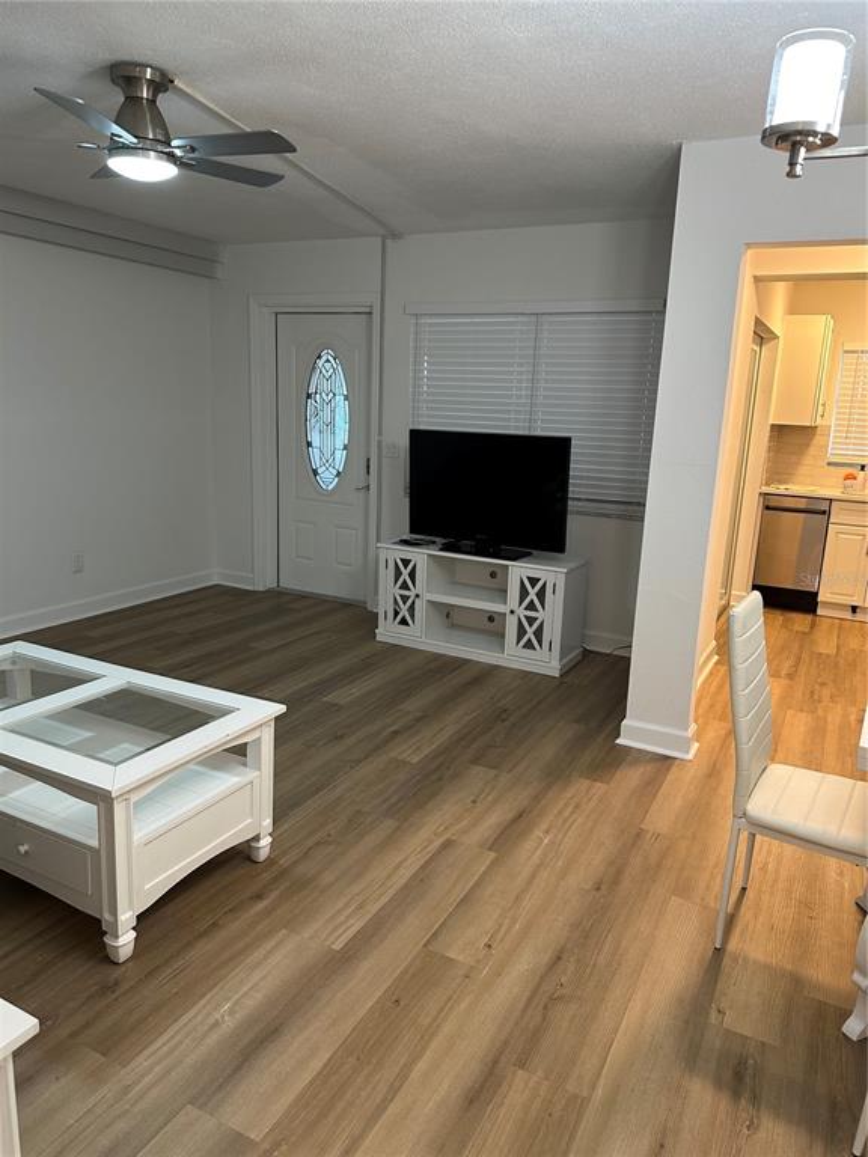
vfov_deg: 71.6
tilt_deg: -11.3
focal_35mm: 24
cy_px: 578
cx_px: 434
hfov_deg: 56.8
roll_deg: -2.5
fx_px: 802
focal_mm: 6.86
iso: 160
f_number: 1.78
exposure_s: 1/60
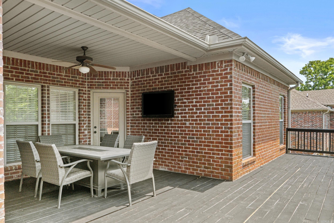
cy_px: 112
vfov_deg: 53.1
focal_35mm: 24
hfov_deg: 73.7
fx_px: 223
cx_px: 167
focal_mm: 15.9
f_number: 9
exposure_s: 1/100
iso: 400
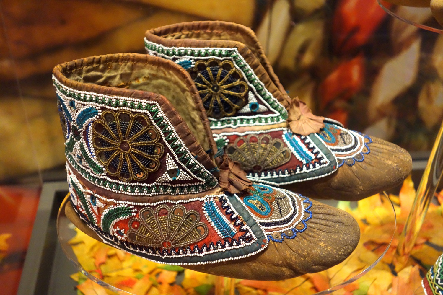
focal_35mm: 38
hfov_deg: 50.7
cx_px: 222
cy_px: 148
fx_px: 467
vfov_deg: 35.0
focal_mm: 14.23
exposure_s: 1/13
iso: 800
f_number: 2.8
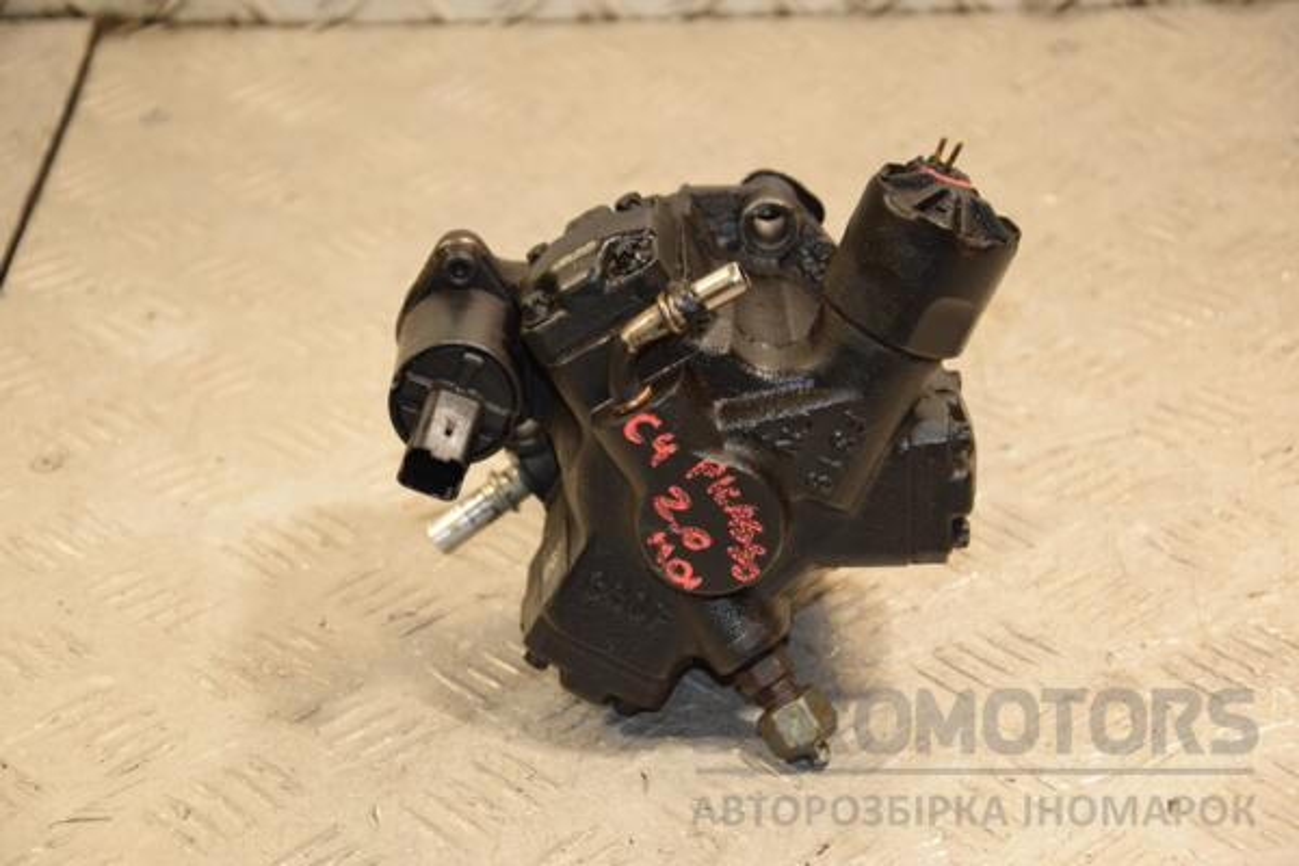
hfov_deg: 18.2
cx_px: 650
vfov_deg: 12.2
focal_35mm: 112
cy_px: 433
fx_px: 4059
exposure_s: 1/160
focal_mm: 75
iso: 800
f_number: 5.3
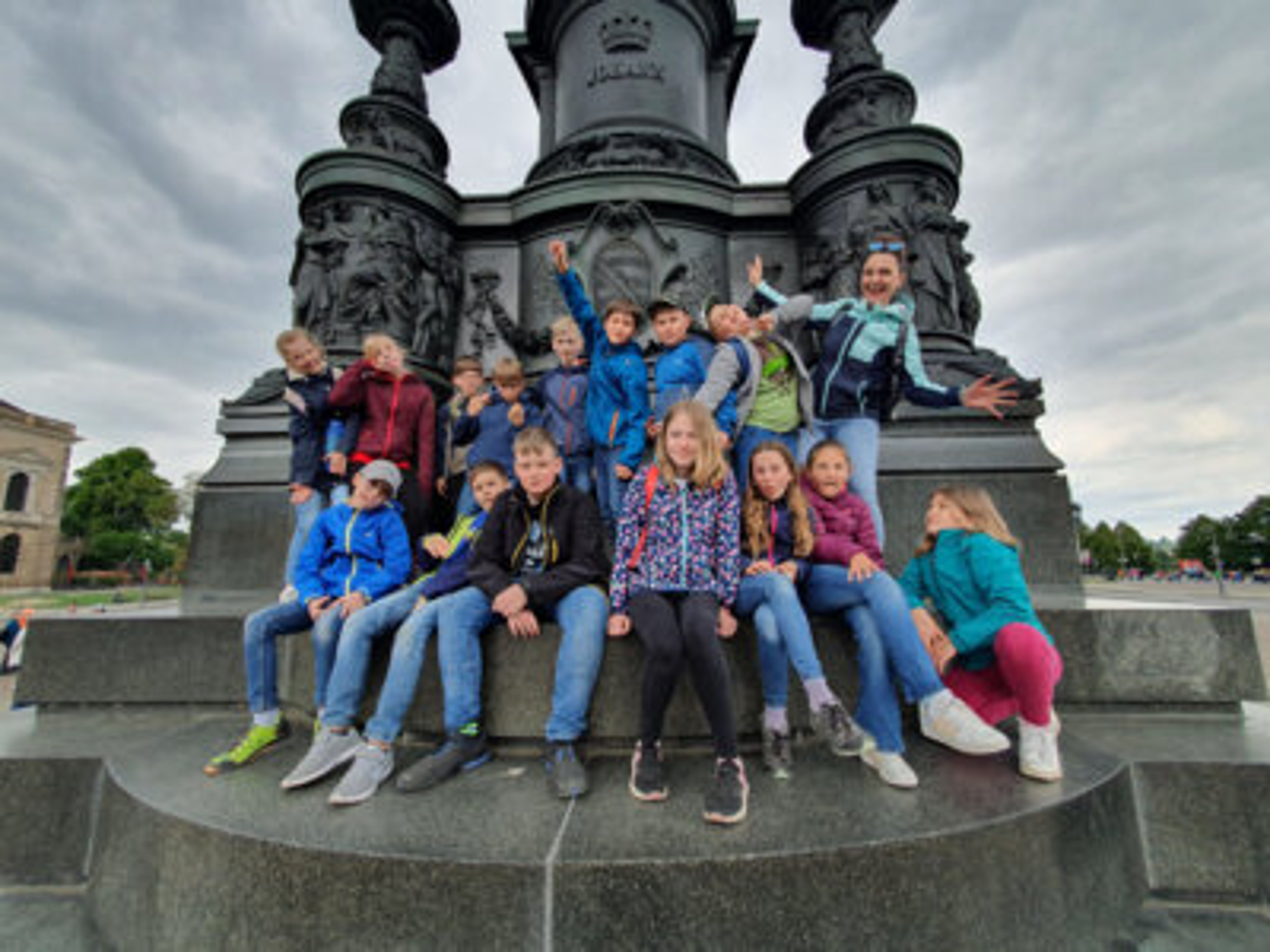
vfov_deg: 89.9
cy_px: 476
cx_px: 635
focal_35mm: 13
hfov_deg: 106.2
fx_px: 477
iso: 50
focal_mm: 1.8
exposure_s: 1/320
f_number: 2.2
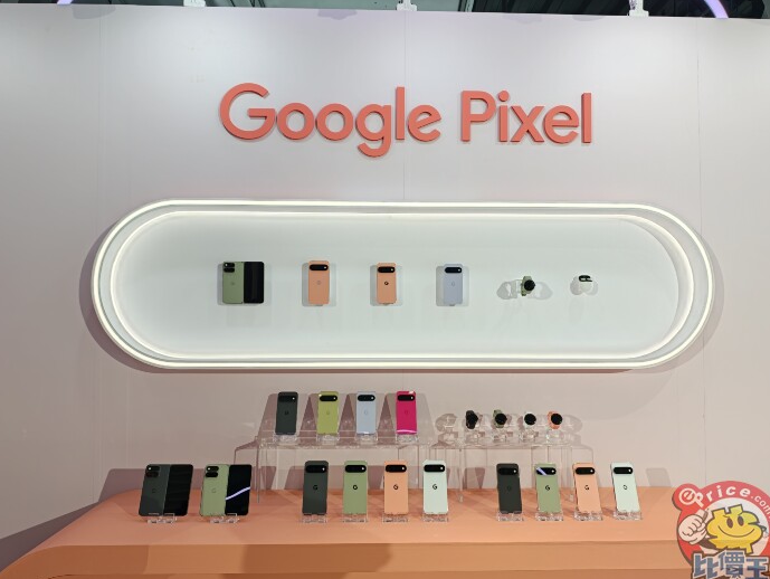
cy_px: 295
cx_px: 393
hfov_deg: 71.5
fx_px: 534
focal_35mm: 24
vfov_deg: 56.9
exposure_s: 1/120
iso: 200
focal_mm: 7.73
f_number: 1.5
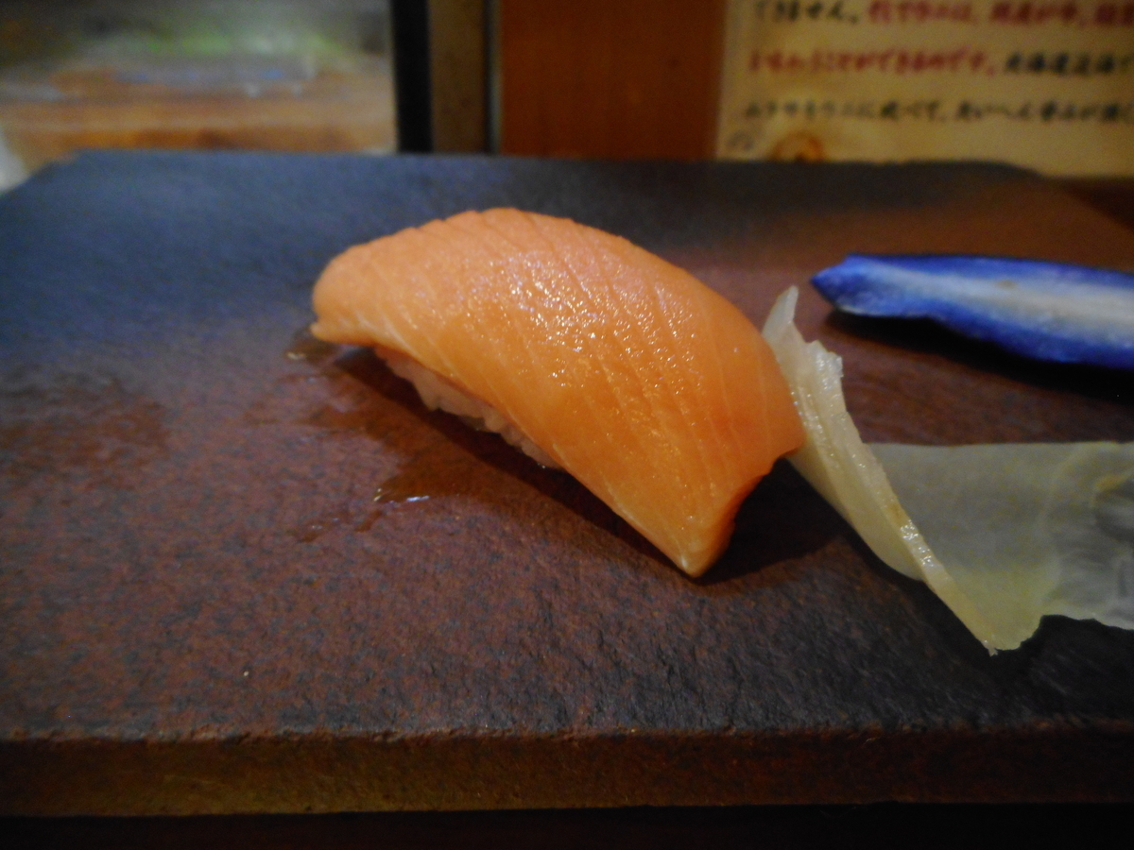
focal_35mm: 25
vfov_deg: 54.9
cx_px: 567
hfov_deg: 69.4
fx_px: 819
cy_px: 425
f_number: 3.7
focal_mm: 4.5
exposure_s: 1/25
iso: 400
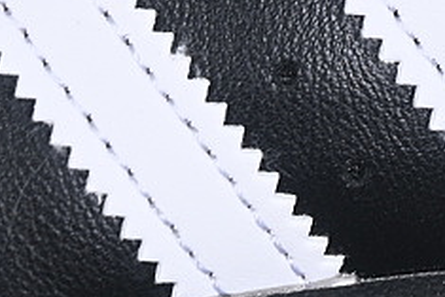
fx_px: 4255
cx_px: 424
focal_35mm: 344
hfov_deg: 6.0
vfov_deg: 4.0
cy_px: -106
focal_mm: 50
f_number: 6.3
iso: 160
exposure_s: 1/50
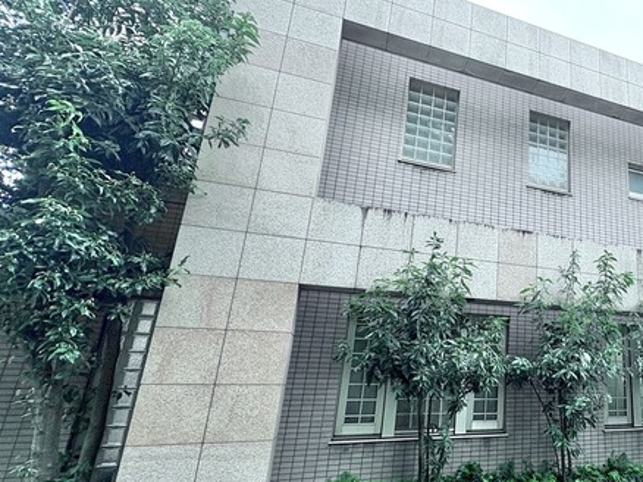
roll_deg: +0.2
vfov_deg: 56.7
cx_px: 549
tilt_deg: +16.8
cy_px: 256
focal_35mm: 24
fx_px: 446
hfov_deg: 62.8
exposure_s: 1/117
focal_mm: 2.22
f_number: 2.2
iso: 125
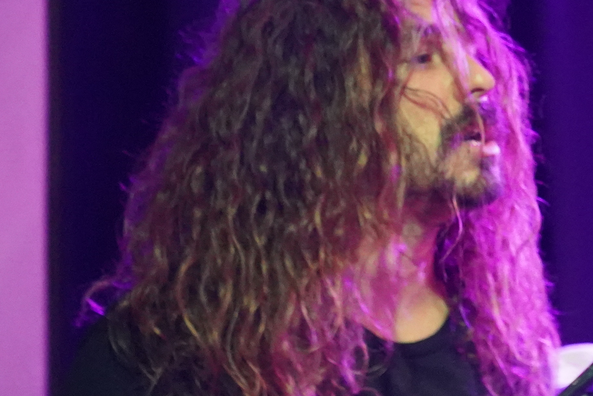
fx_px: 3673
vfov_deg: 6.1
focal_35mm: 223
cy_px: 420
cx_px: 606
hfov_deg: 9.2
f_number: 4
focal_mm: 68
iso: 12800
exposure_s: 1/20
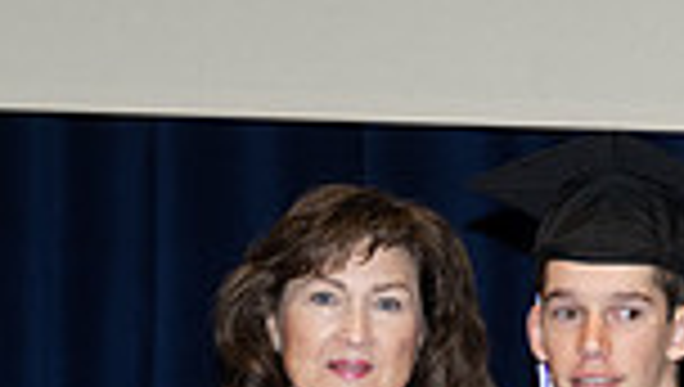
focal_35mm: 353
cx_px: 747
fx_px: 6411
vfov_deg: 3.4
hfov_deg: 6.1
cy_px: 927
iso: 1000
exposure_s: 1/125
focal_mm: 76
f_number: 5
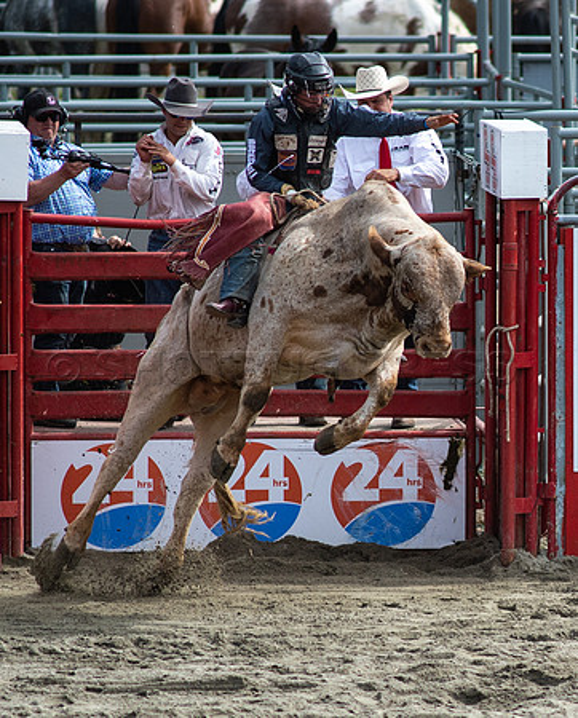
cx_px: 557
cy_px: 525
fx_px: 13932
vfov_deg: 3.0
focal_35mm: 654
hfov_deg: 2.4
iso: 1250
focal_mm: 300
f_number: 4
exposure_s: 1/8000
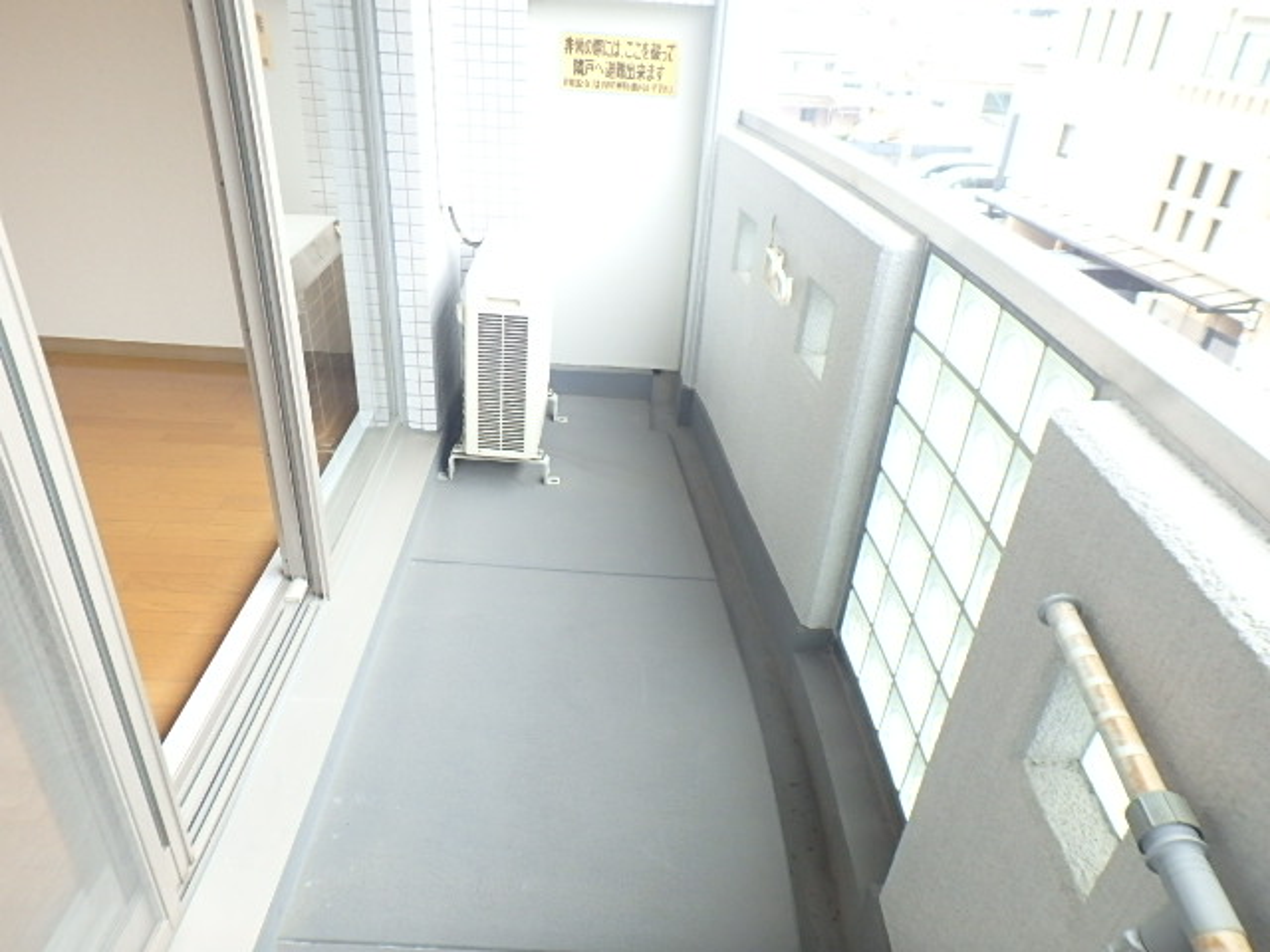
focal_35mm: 23
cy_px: 476
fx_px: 844
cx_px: 635
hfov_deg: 73.9
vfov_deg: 58.9
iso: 320
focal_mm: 4
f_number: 3.8
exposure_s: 1/30
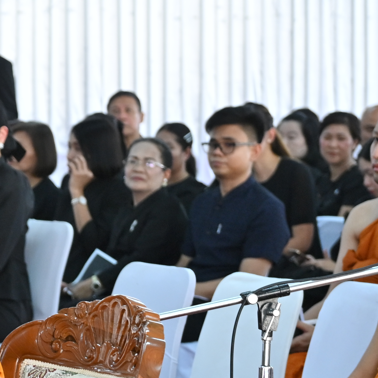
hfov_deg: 7.7
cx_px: -373
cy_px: 426
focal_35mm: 219
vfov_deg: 7.9
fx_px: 2706
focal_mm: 62
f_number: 4
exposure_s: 1/160
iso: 640
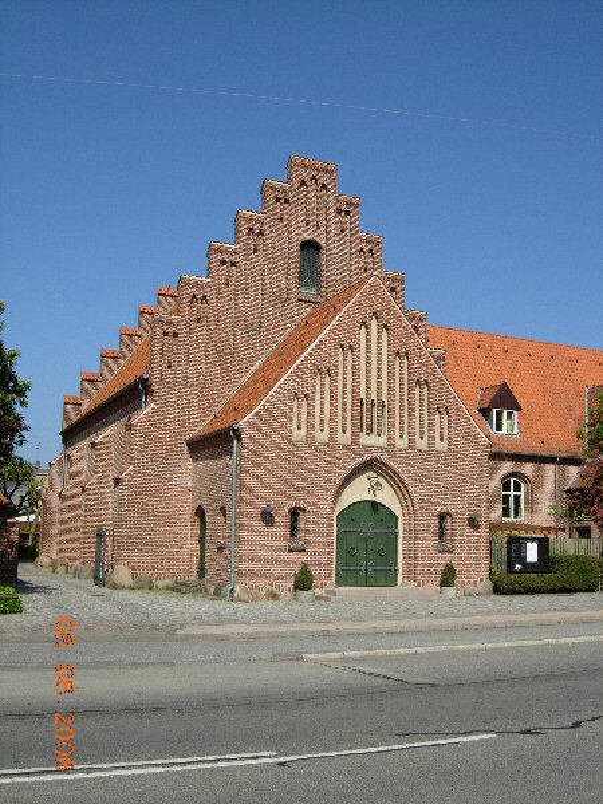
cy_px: 402
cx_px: 302
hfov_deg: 39.7
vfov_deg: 51.4
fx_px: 836
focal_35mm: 36
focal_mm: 7.5
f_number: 6.8
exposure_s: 1/342
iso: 50
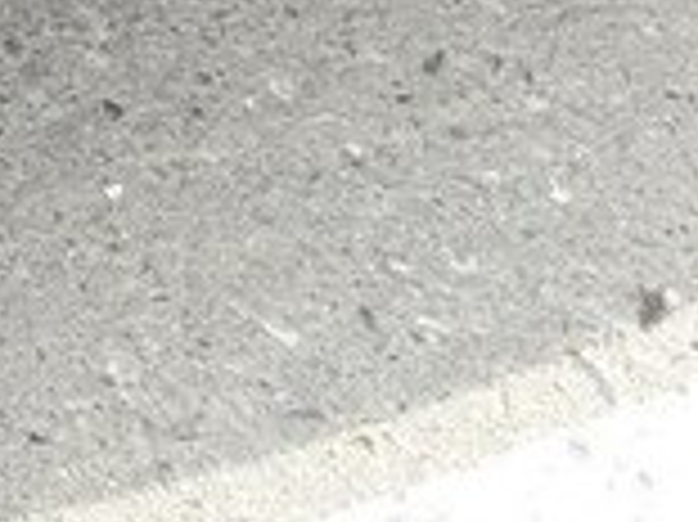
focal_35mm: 119
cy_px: -376
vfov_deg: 11.6
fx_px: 2398
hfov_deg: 14.3
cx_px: -617
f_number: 1.9
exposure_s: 1/381
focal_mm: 3.7
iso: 40
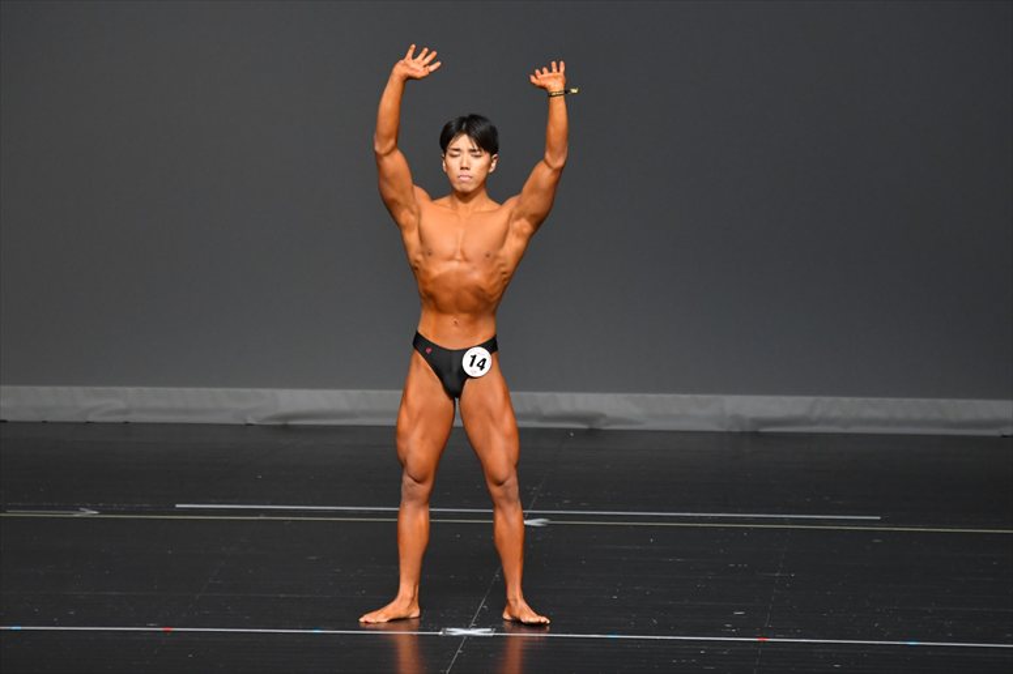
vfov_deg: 4.6
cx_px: 506
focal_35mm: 300
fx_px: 8438
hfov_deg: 6.9
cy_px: 337
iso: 2500
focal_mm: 200
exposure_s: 1/400
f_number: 5.6
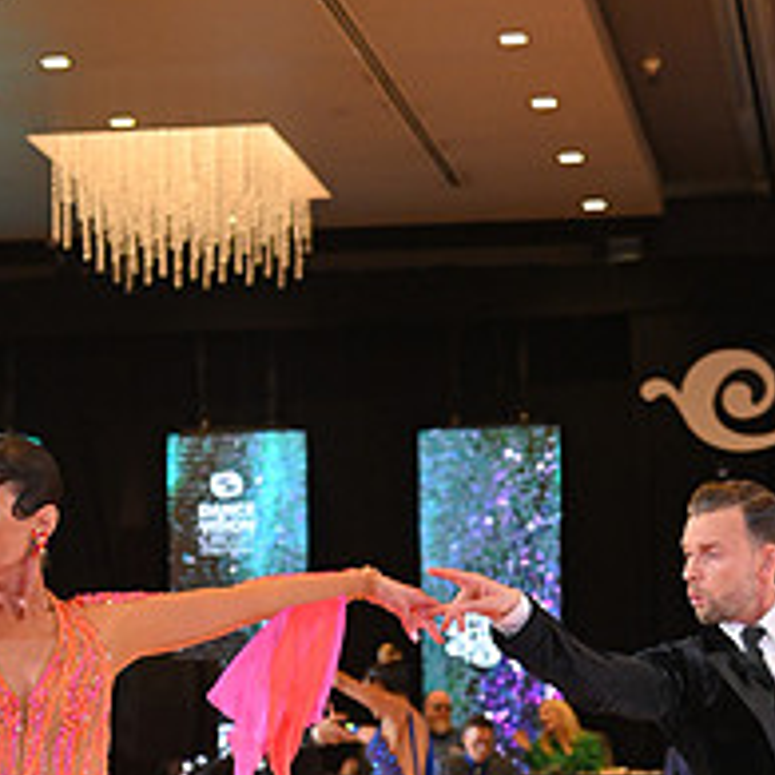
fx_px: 3521
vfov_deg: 12.2
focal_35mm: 139
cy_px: 974
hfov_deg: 12.5
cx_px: 217
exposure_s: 1/400
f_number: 4
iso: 1600
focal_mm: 55
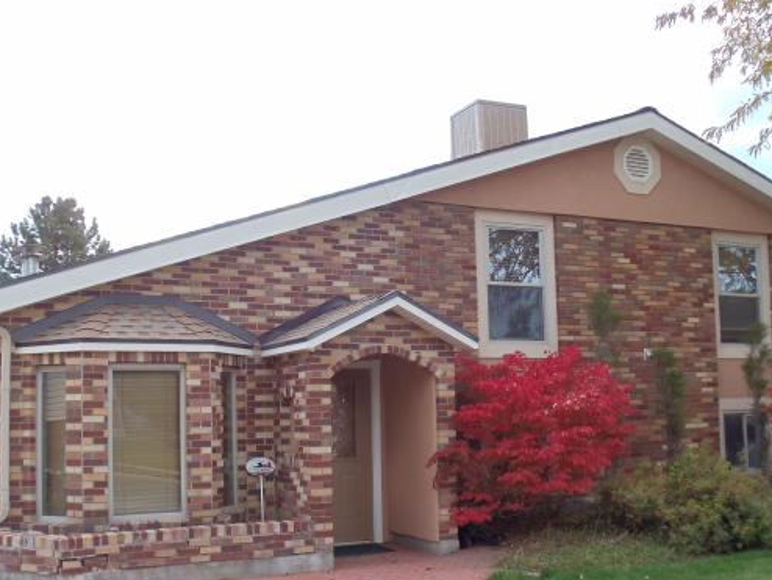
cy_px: 353
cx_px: 411
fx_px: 1272
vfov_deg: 25.6
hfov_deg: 33.8
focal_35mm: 57
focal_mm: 6
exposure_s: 1/60
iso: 100
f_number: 3.5
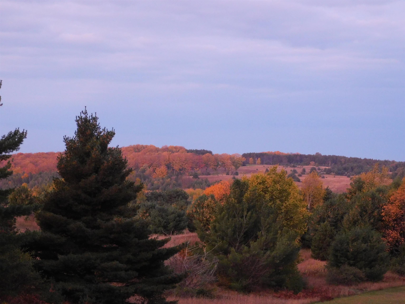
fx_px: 1065
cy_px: 152
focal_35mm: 91
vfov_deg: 16.2
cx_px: 202
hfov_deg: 21.5
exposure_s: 1/10
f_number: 4.5
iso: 800
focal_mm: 16.1
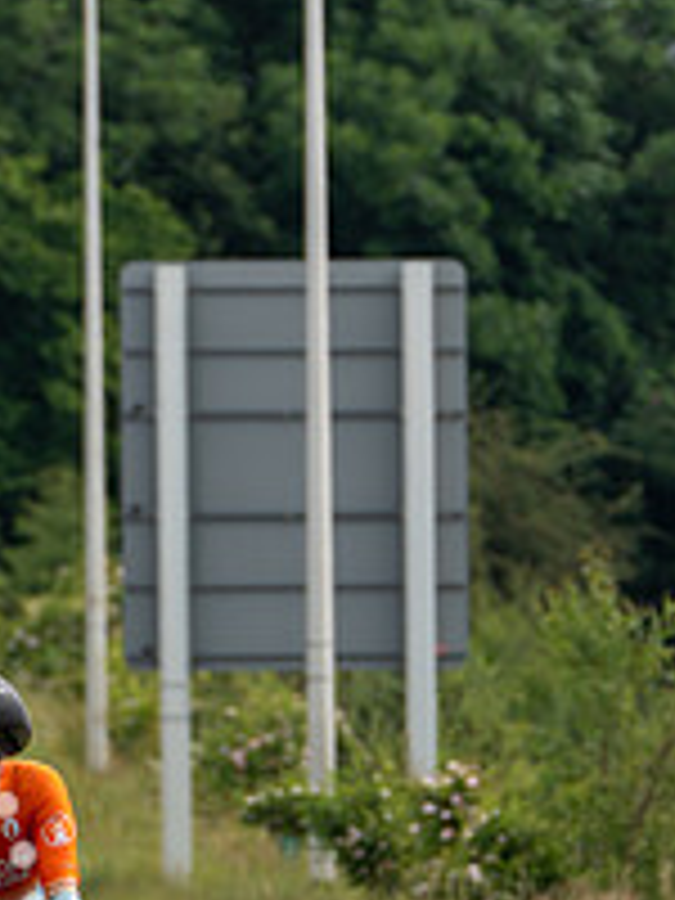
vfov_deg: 3.2
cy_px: 805
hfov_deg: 2.4
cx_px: 259
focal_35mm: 621
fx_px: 16146
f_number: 4
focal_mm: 153
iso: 160
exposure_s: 1/800
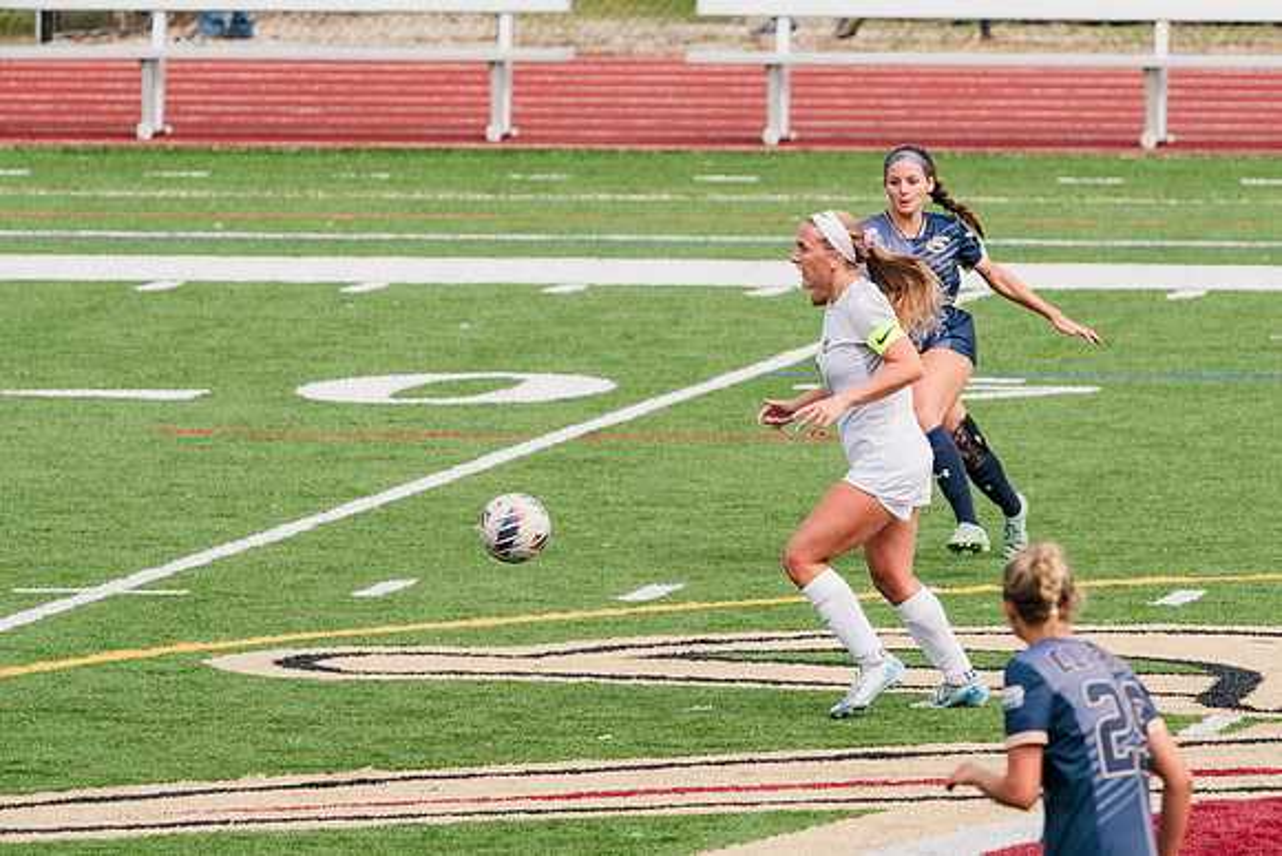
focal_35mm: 477
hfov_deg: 4.3
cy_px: 361
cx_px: 846
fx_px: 17007
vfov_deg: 2.9
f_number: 6.3
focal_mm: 306
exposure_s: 1/1600
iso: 500
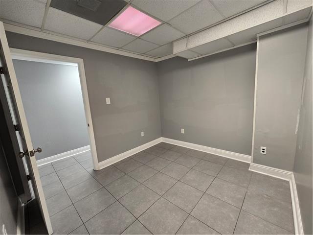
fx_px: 118
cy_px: 118
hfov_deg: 106.2
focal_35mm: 13
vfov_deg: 89.9
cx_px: 156
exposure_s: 1/60
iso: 250
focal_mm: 2.2
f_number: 2.2
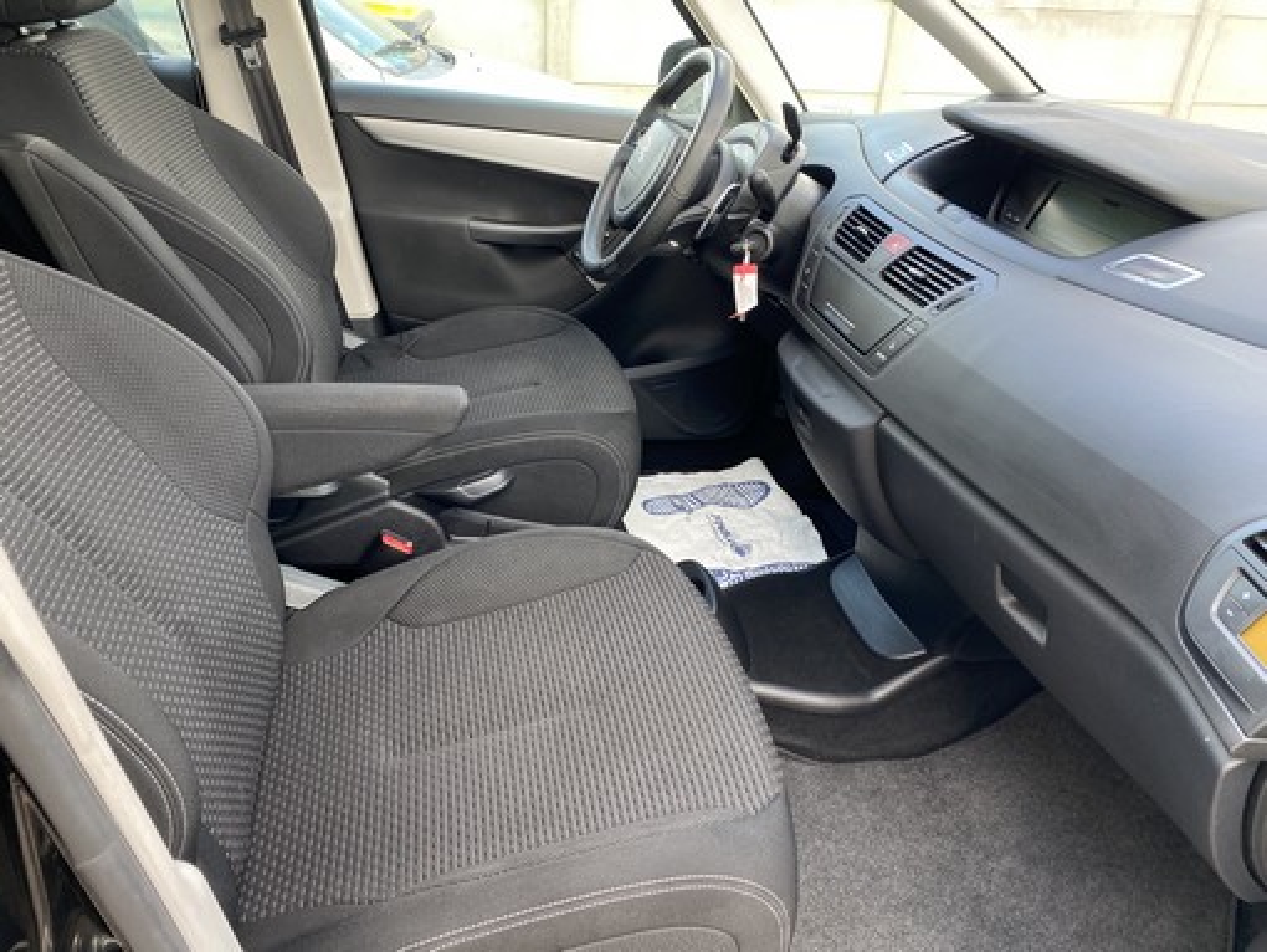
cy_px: 476
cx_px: 634
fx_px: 952
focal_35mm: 26
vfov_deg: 53.1
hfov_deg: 67.3
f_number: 1.8
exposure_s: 1/122
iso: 100
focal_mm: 4.25
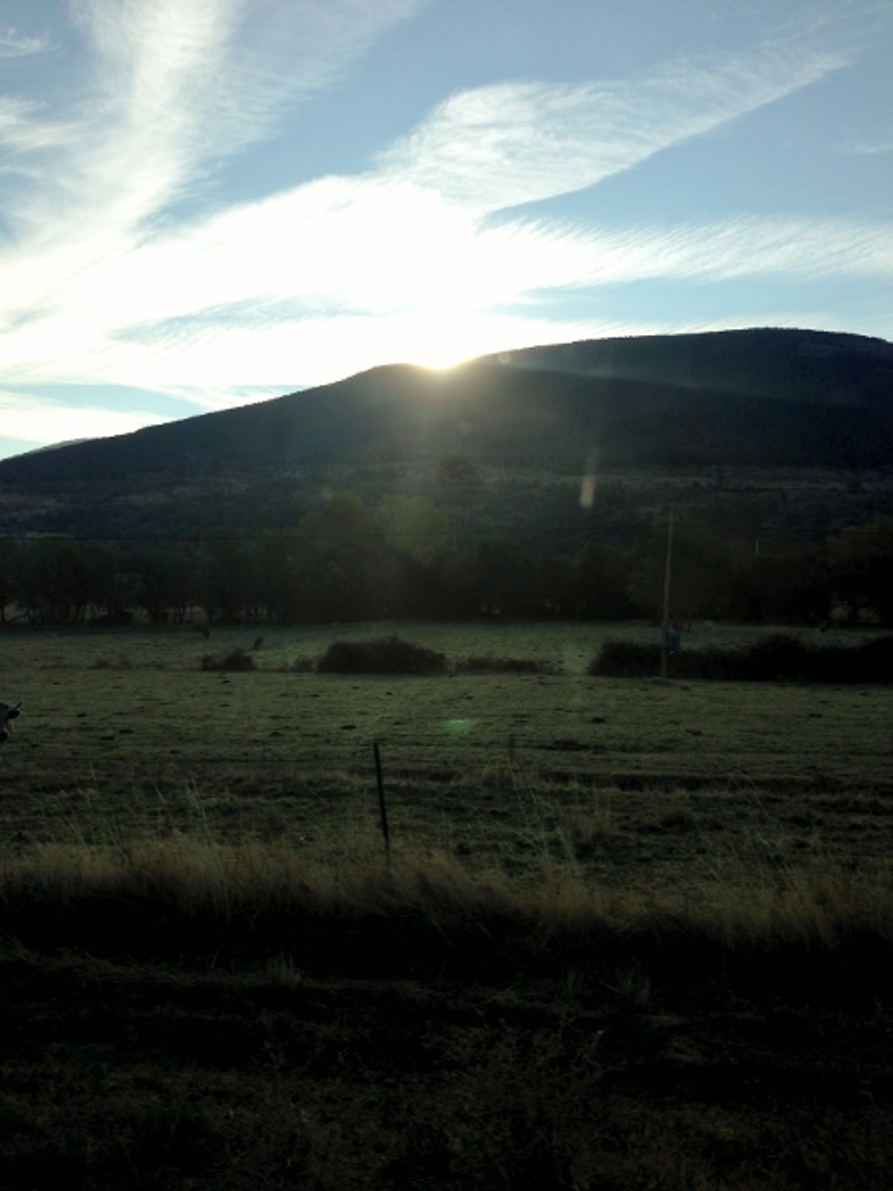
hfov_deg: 42.9
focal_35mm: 33
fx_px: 1135
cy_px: 596
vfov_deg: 55.4
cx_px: 446
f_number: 2.4
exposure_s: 1/1427
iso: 50
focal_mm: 4.12
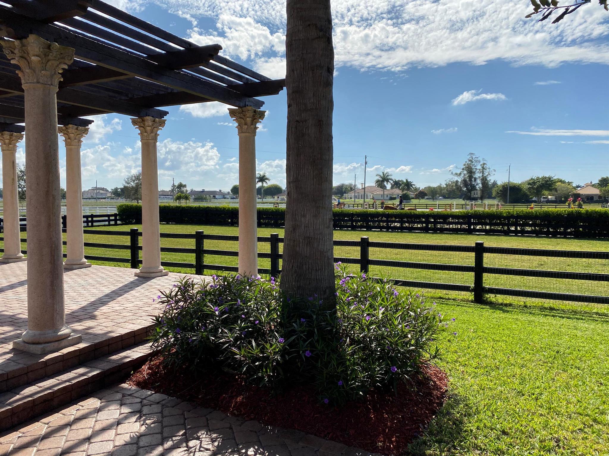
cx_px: 304
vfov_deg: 53.1
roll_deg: +0.1
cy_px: 228
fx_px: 457
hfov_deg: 67.3
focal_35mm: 26
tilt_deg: -3.8
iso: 32
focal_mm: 4.25
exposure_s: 1/4464
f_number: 1.8
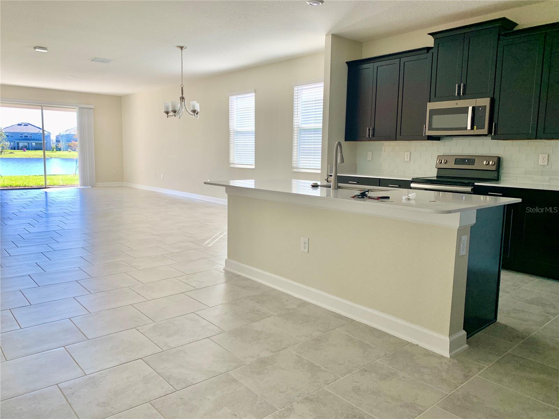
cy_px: 210
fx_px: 420
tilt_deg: -6.6
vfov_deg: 53.1
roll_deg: -2.5
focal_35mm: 26
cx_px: 280
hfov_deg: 67.3
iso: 40
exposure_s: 1/121
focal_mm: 4.25
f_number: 1.8
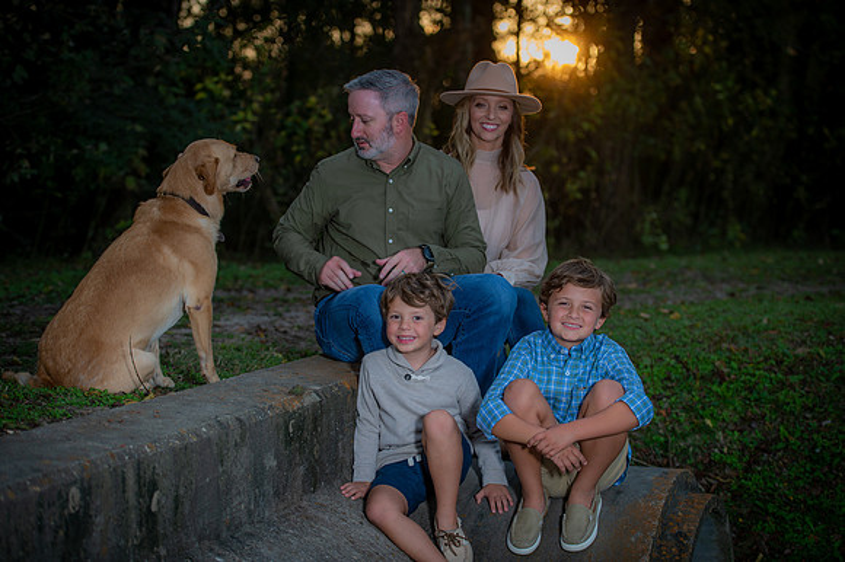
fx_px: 1642
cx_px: 422
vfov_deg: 19.4
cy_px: 281
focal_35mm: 70
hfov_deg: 28.9
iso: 100
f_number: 2.8
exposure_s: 1/125
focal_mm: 70
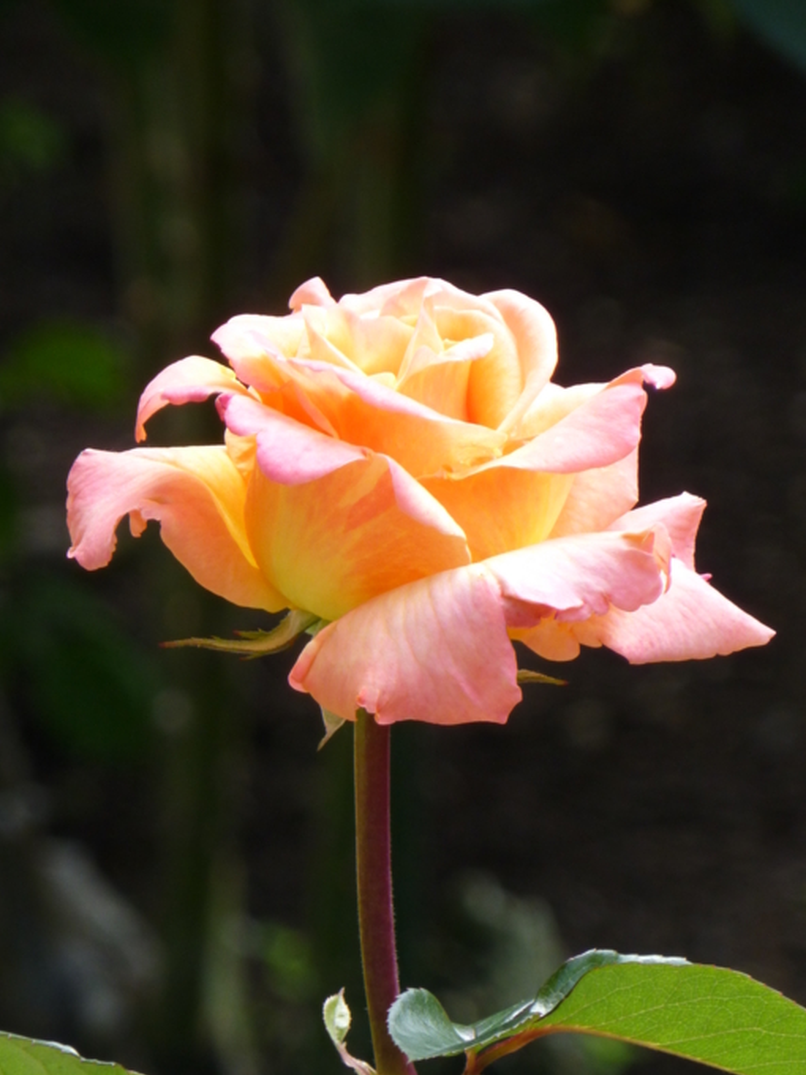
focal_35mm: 565
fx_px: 17541
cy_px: 629
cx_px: 392
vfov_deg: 3.5
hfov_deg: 2.6
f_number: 6.4
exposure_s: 1/125
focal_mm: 86
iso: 200
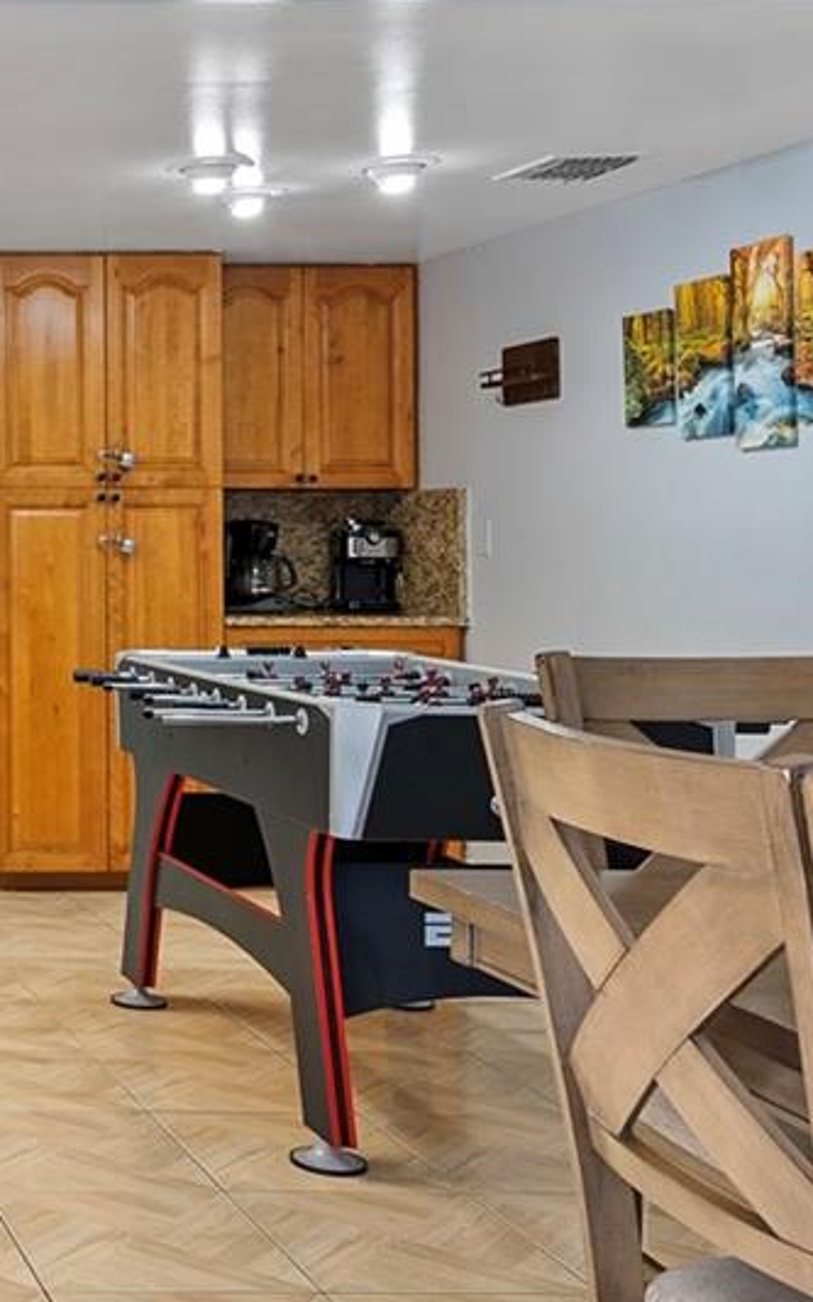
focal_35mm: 49
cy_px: 555
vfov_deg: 41.0
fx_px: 1738
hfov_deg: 21.7
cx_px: -432
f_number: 8
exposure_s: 1/2
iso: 250
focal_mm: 16
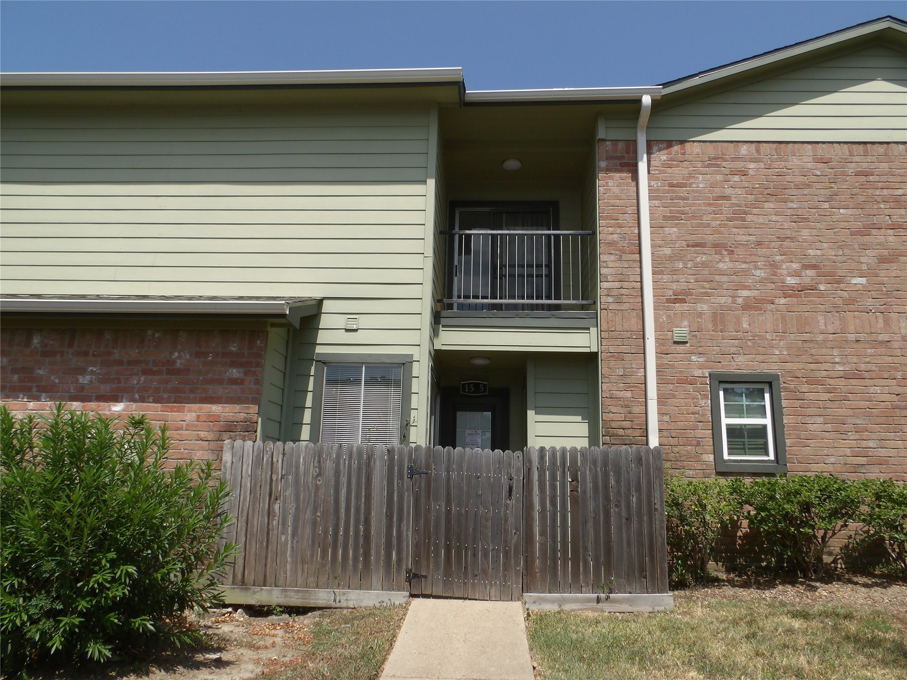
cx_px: 454
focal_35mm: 23
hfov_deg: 73.9
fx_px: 603
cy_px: 340
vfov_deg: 58.9
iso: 100
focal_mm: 4.2
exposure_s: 1/736
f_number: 4.1
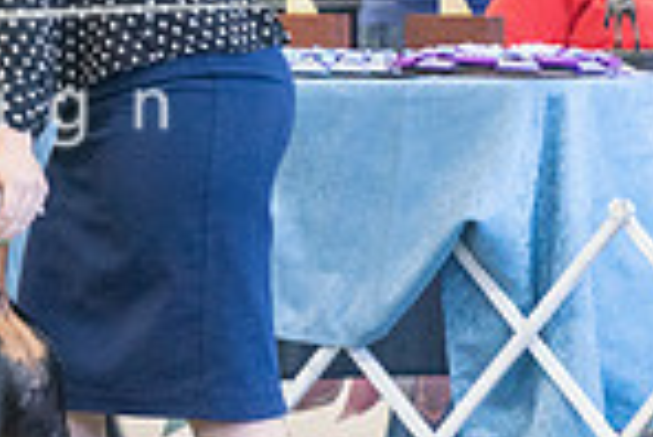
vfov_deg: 1.8
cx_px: -379
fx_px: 14216
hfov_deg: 2.6
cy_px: 241
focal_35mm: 783
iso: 5000
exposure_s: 1/320
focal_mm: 200
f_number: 2.8
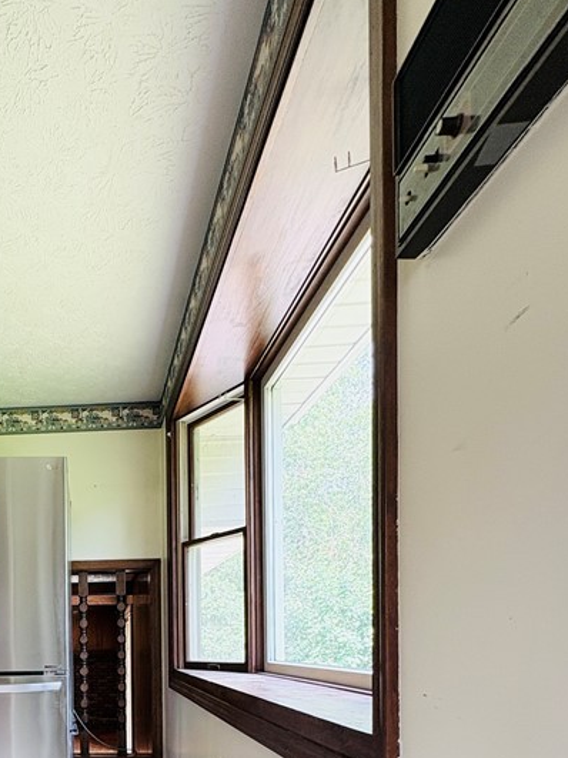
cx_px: 50
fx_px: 591
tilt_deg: -0.6
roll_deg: +0.6
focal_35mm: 27
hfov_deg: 46.1
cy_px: 652
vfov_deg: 58.0
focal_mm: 2.22
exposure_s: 1/99
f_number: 2.2
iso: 125
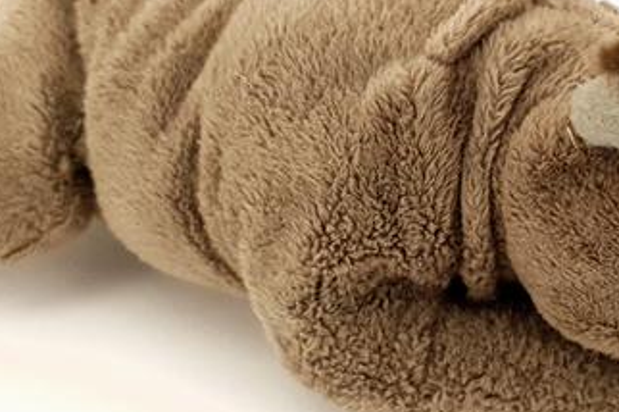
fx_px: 1271
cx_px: 434
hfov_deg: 27.1
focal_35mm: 74
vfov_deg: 18.4
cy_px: 198
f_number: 1.5
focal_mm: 4.3
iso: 400
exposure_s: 1/750
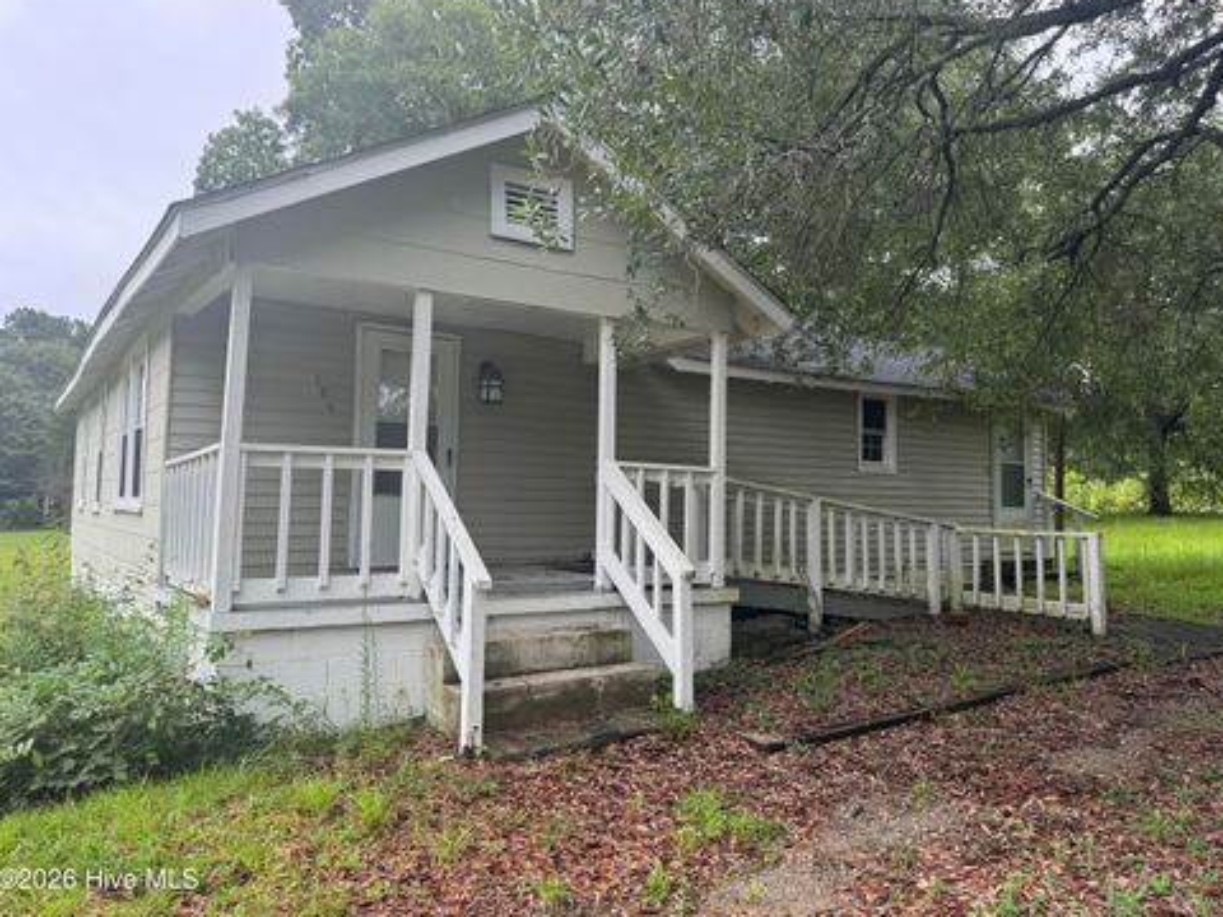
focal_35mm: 25
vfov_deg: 54.9
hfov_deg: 69.4
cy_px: 444
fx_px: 883
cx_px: 632
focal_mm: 6.76
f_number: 1.78
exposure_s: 1/454
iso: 80
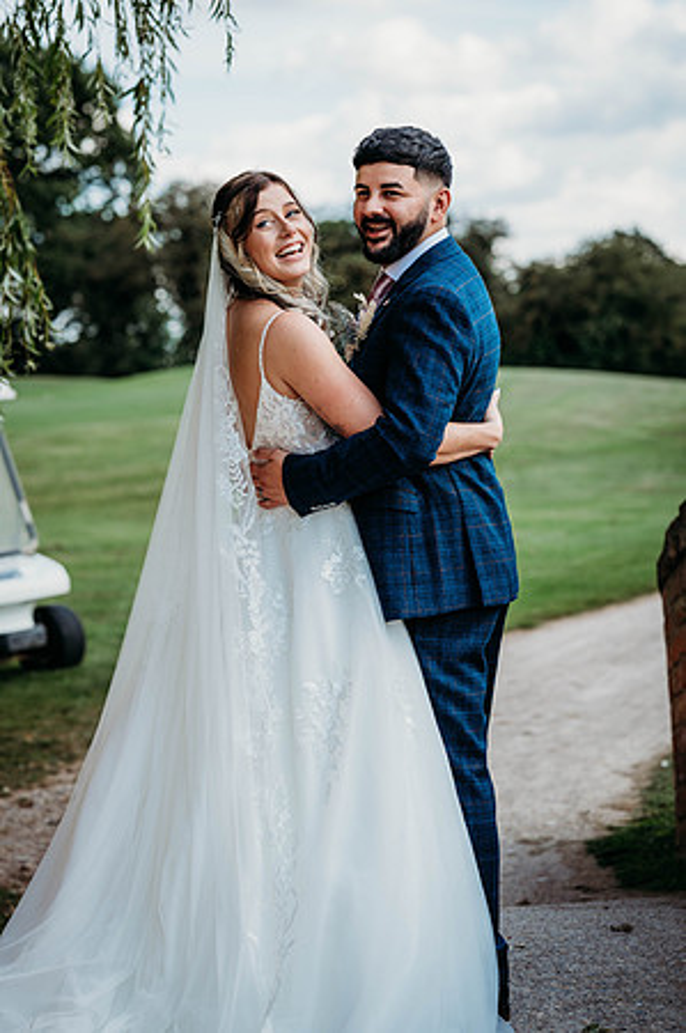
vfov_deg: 23.9
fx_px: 2435
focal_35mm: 85
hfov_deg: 16.0
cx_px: 343
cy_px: 516
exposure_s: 1/800
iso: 100
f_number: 3.5
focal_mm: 85
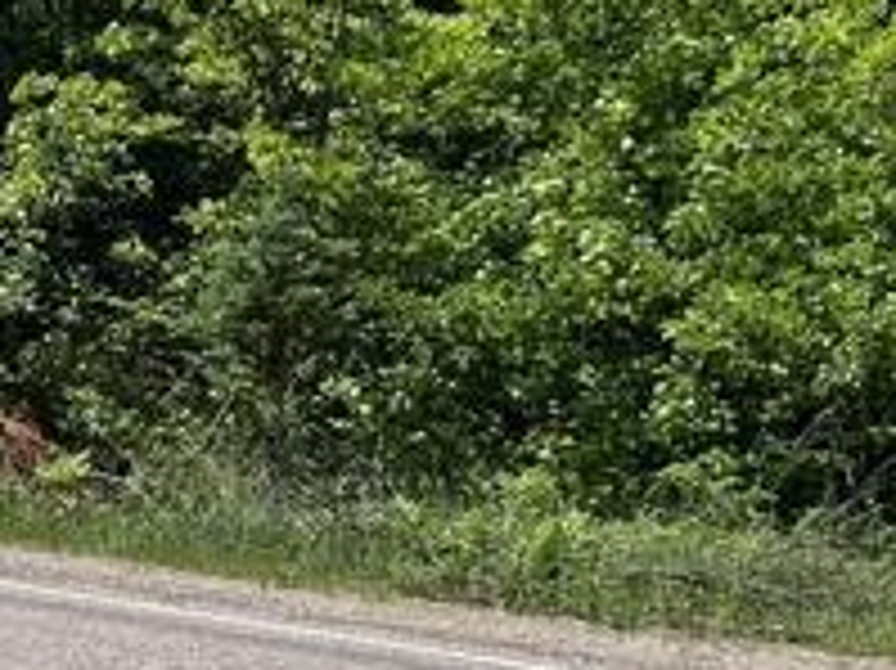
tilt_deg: +3.0
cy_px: 175
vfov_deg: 20.3
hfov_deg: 25.2
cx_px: -77
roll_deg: -3.5
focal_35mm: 72
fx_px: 1863
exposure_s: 1/1062
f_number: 2.2
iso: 50
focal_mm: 2.22
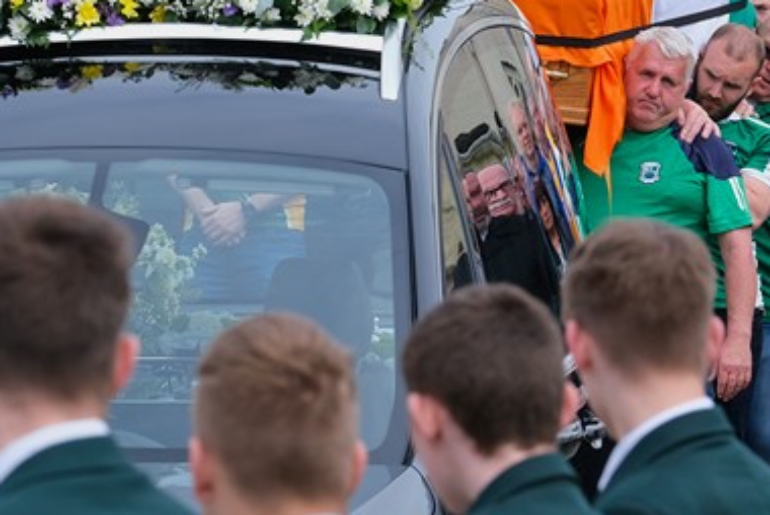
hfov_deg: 4.1
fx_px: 10638
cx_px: 503
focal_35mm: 497
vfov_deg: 2.8
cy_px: 249
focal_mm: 140
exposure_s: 1/340
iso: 400
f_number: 8
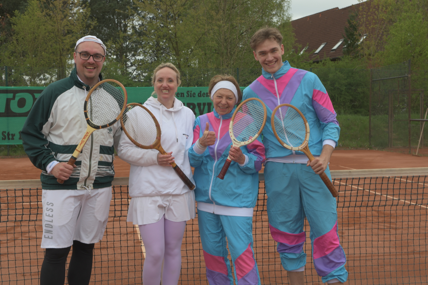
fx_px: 636
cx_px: 217
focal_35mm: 54
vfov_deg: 25.3
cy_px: 143
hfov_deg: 37.2
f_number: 10
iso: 200
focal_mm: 35
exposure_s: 1/160
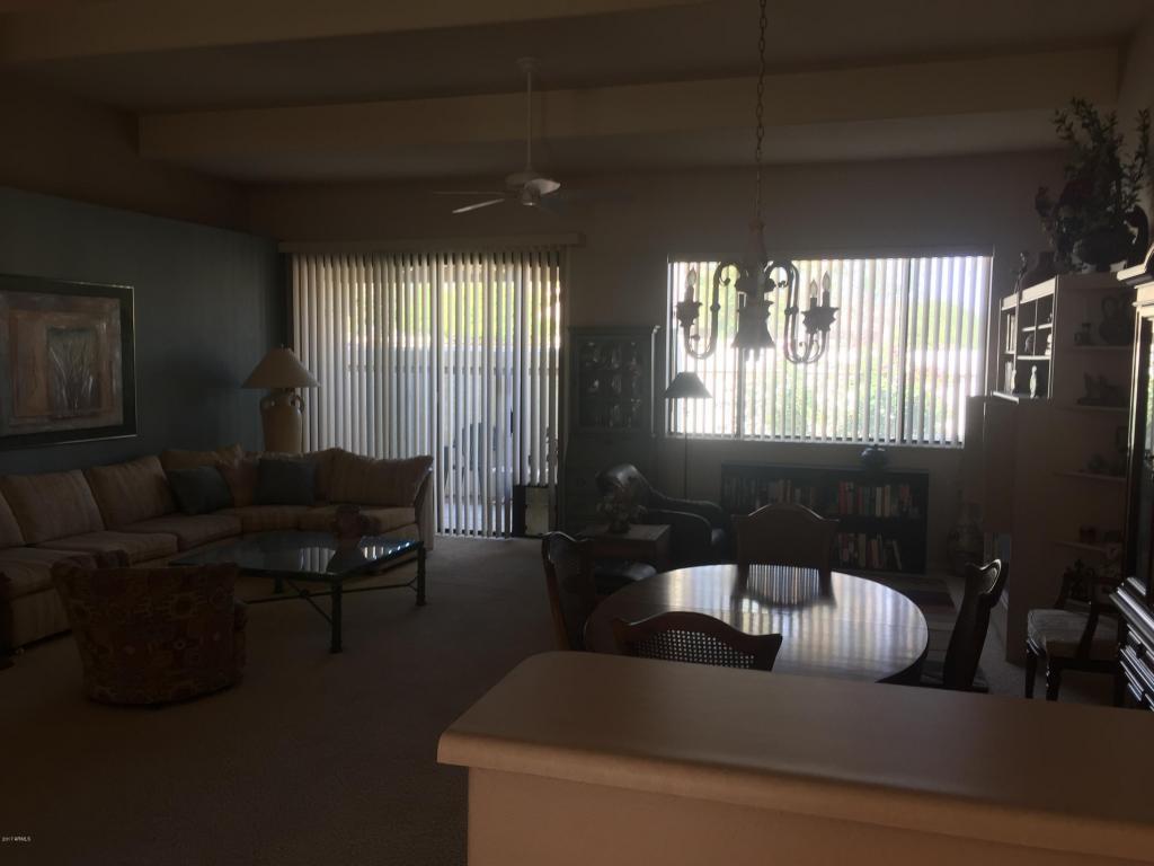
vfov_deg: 48.2
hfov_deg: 61.7
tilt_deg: -5.1
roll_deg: -0.8
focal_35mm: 29
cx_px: 577
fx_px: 967
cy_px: 433
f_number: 2.2
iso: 40
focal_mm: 4.15
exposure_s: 1/60
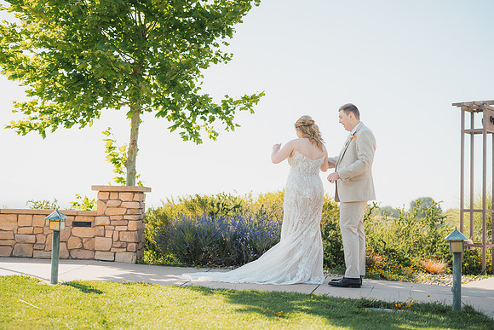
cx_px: 247
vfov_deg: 27.0
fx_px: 686
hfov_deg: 39.6
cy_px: 165
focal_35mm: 50
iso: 125
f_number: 1.8
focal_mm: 50
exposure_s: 1/2000
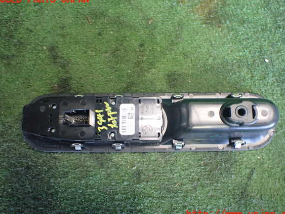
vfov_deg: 44.1
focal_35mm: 32
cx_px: 149
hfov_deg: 56.8
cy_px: 107
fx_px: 263
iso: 800
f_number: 2.3
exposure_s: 1/80
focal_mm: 5.4
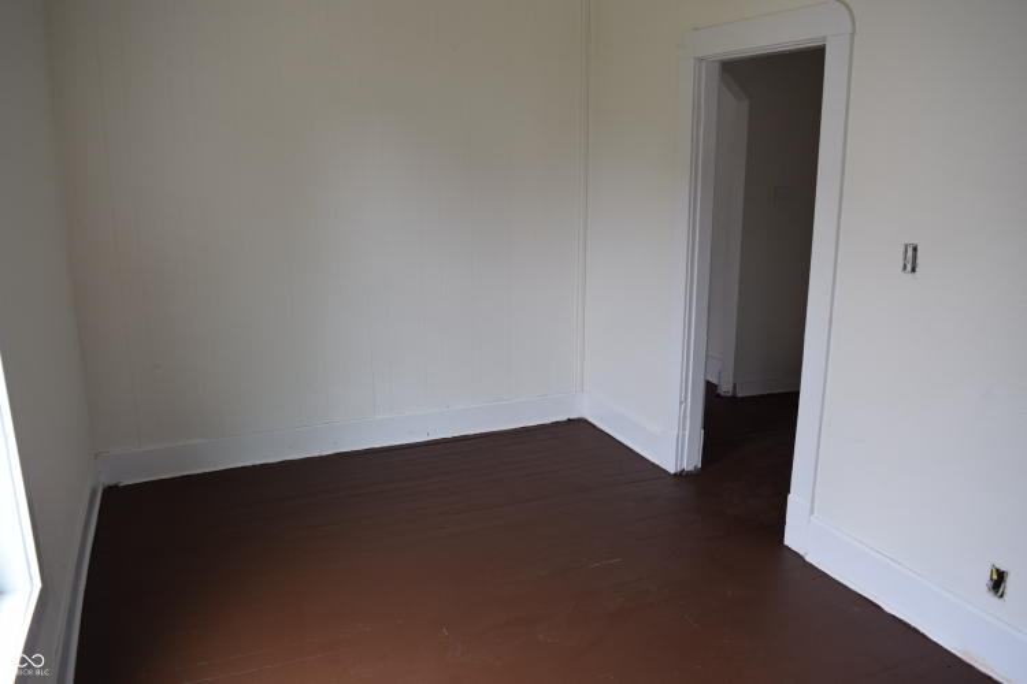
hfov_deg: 67.4
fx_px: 770
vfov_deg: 47.9
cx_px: 514
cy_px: 342
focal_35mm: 27
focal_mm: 18
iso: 400
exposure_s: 1/100
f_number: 5
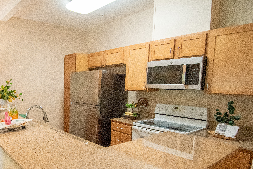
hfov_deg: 66.4
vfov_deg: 48.7
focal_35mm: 26
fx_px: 183
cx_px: 73
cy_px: 112
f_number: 4
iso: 2800
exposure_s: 1/500
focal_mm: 12
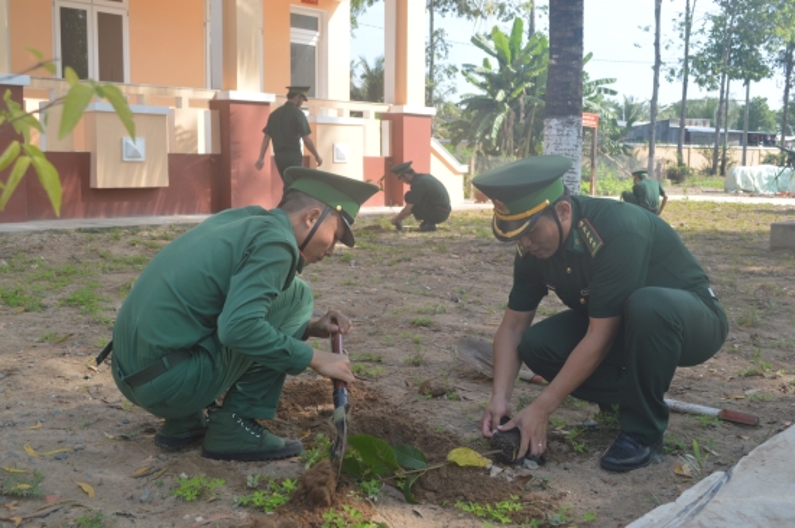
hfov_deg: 49.6
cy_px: 264
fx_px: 860
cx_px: 398
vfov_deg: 34.1
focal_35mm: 39
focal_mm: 26
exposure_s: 1/125
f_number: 5.6
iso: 110
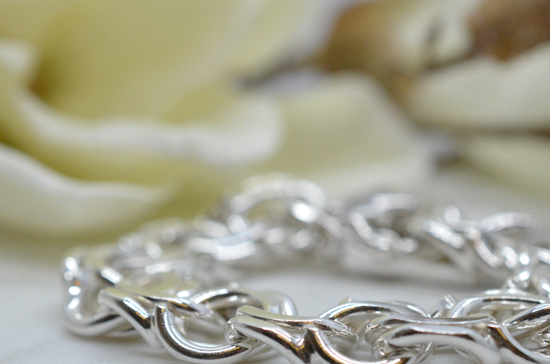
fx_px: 1387
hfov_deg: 22.3
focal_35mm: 91
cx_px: 358
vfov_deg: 14.9
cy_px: 266
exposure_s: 1/2000
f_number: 5
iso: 3200
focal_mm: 40
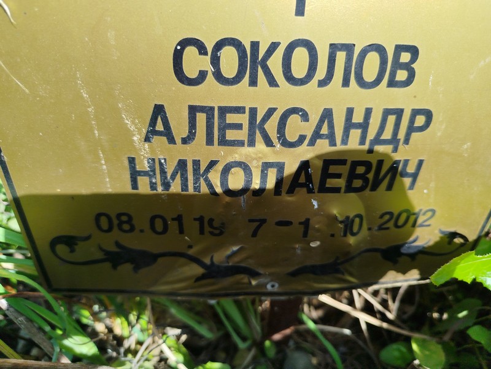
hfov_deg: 71.6
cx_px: 246
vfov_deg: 56.8
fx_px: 340
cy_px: 184
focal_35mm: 24
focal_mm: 5.31
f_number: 1.7
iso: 50
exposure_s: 1/367
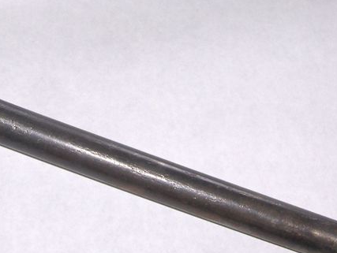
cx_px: 47
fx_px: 799
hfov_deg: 23.3
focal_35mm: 82
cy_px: 54
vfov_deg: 17.9
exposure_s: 1/112
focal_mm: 7.5
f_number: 5.5
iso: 100
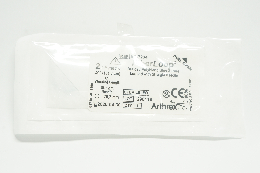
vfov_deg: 25.0
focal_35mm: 54
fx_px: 390
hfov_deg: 36.9
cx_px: 130
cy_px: 86
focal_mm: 36
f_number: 11
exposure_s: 1/15
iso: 400
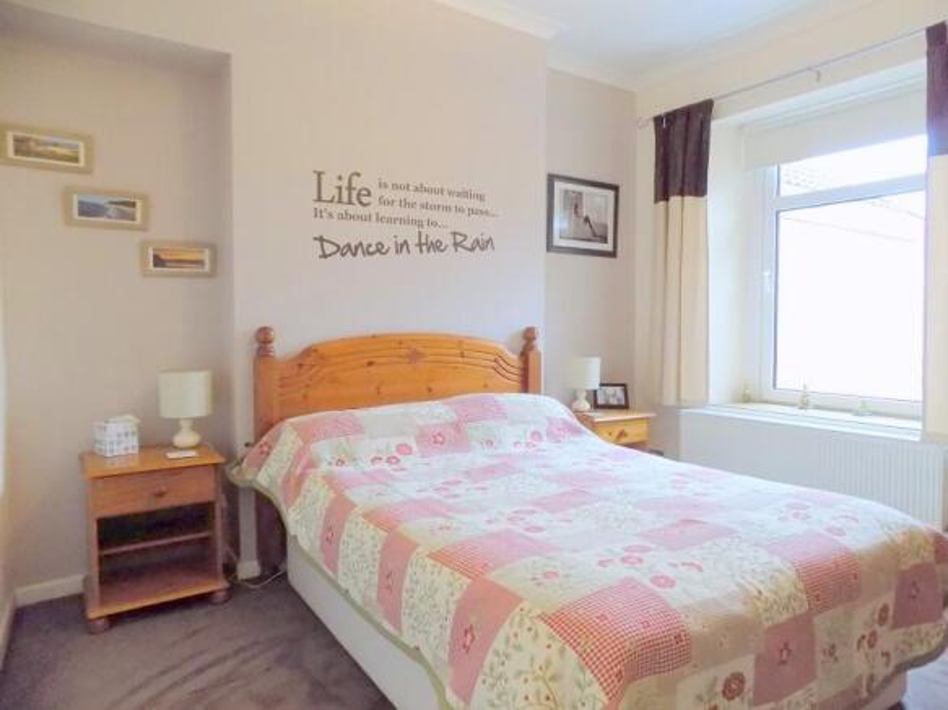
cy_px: 355
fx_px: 630
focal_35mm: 23
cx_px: 474
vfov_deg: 58.9
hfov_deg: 73.9
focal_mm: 4
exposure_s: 1/25
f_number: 3.1
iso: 400
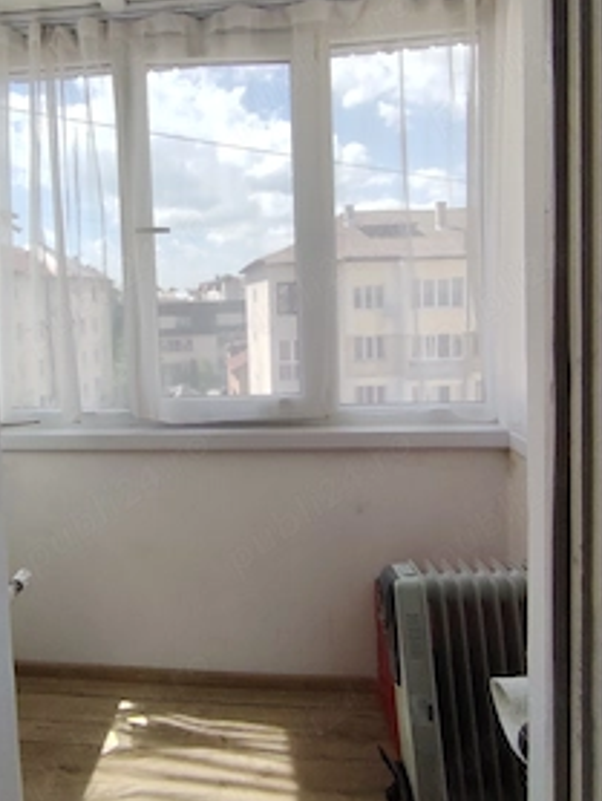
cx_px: 216
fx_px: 533
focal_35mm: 23
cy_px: 328
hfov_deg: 58.0
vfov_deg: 73.2
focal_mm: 1.42
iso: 100
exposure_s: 1/442
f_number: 2.2
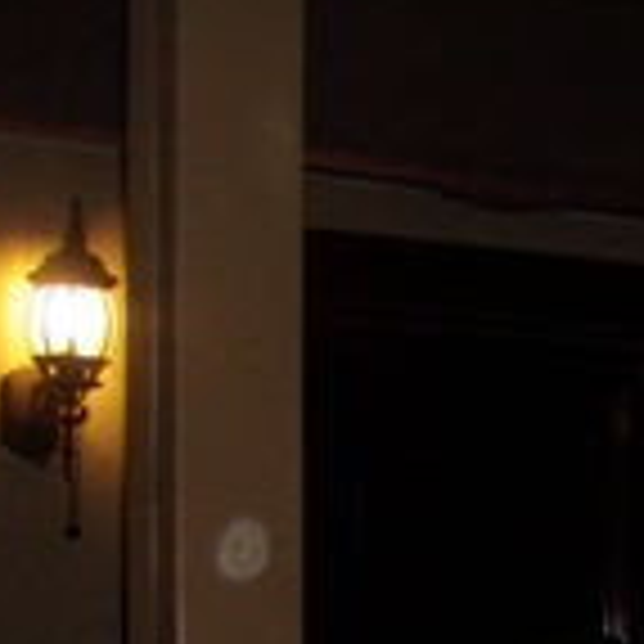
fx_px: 3157
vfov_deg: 11.2
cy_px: 986
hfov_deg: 10.6
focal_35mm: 150
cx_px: 1306
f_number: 3.5
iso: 200
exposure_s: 1/30
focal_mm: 6.7
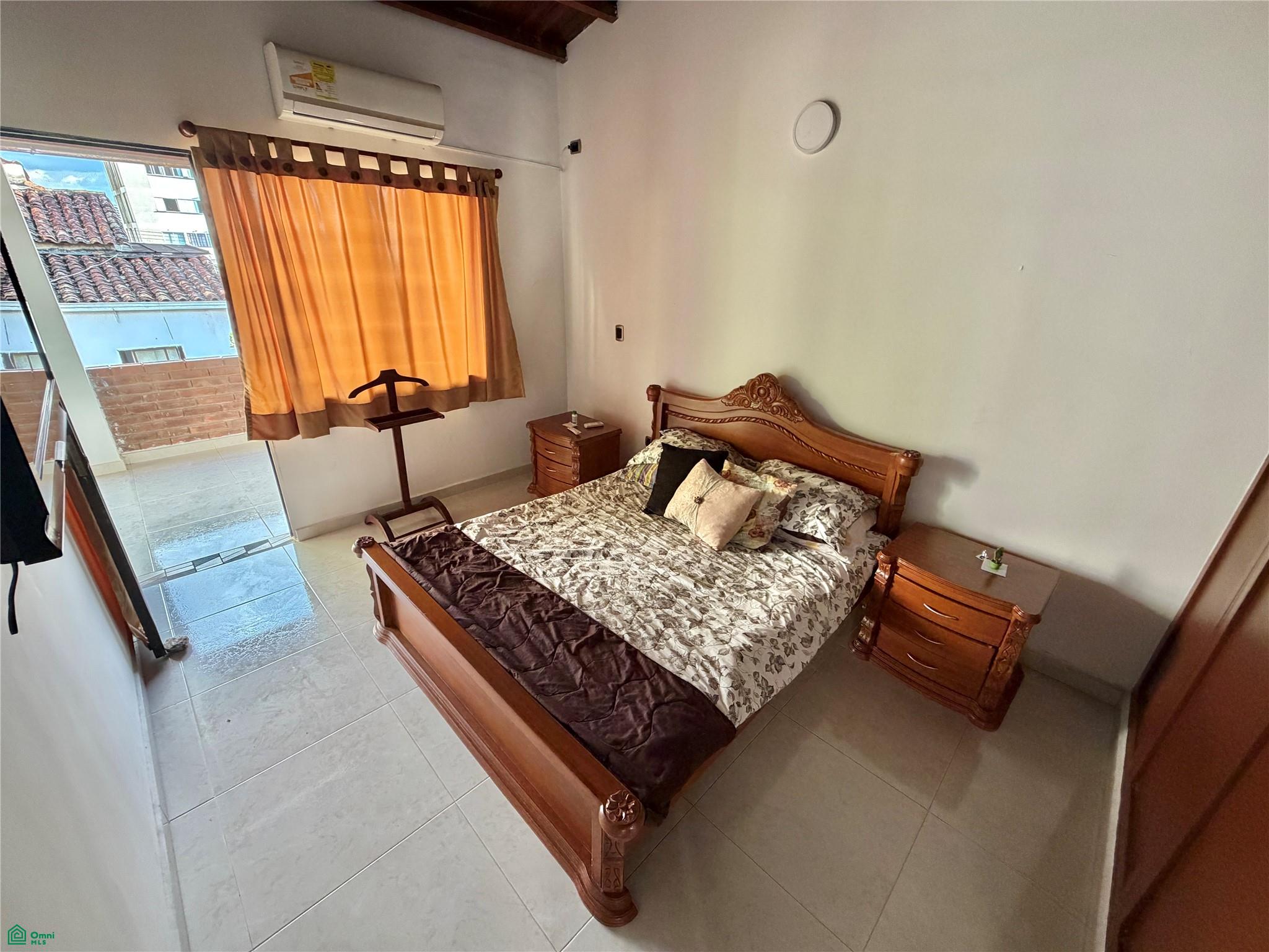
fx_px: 513
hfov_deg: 102.1
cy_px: 476
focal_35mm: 14
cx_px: 634
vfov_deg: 85.7
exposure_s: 1/114
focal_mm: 2.22
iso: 320
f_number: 2.2
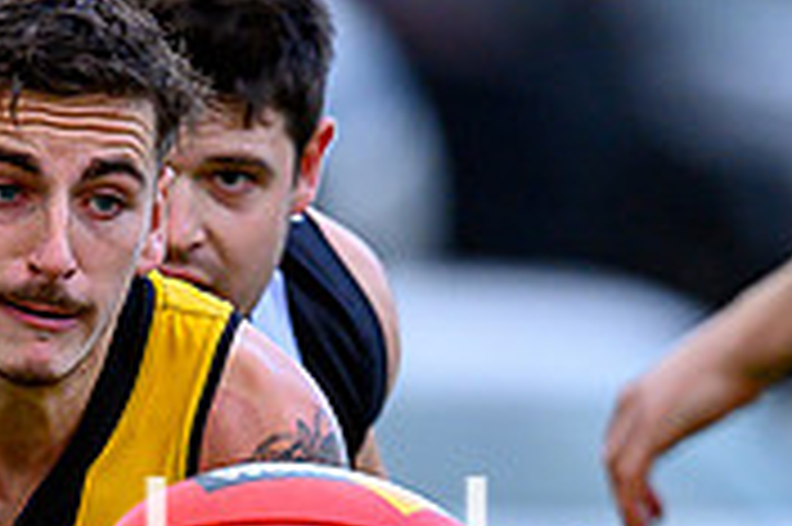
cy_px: 1067
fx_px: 56113
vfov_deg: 0.5
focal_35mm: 2553
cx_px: -53
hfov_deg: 0.8
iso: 1400
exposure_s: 1/2000
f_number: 4
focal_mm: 500
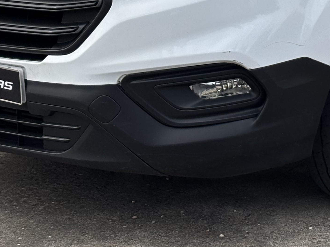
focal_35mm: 148
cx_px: 318
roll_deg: +0.5
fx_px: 1411
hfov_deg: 13.2
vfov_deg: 9.9
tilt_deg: -6.9
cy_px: -50
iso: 40
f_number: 1.6
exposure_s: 1/2151
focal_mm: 5.96
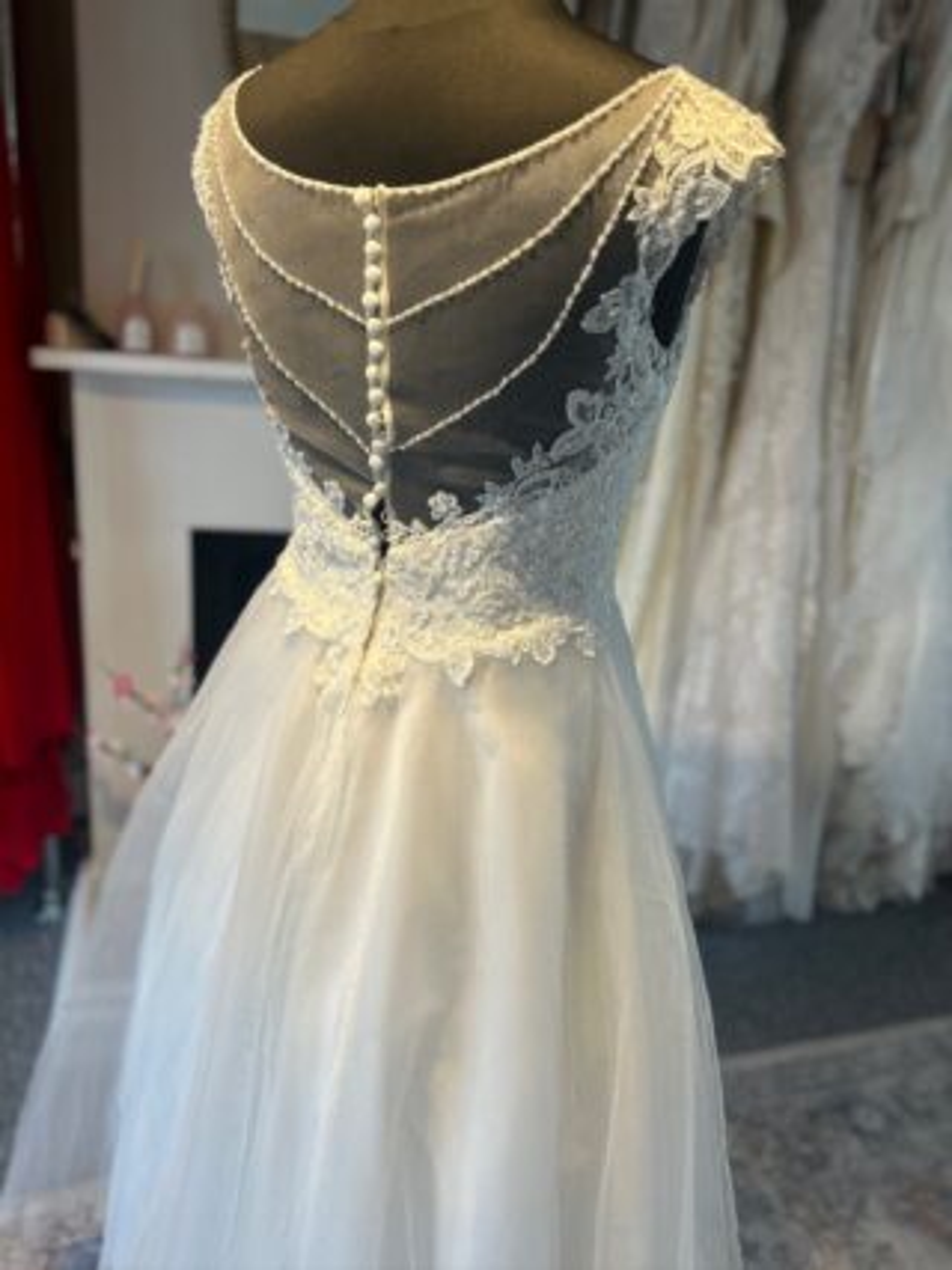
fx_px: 954
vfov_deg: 67.3
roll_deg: -6.7
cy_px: 635
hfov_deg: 53.0
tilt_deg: -20.5
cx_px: 476
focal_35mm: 26
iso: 32
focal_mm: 5.7
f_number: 1.5
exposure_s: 1/126
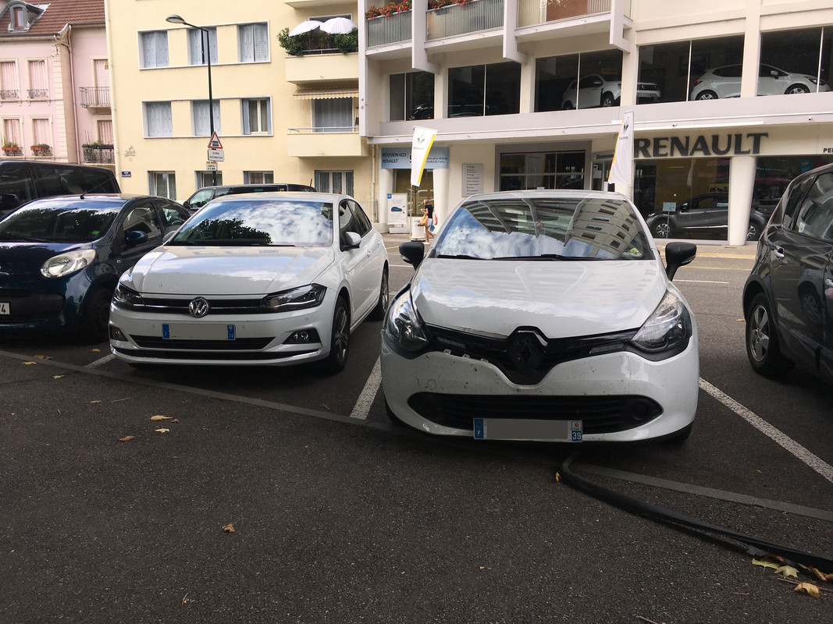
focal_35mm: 29
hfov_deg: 61.7
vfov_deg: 48.2
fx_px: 698
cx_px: 416
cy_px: 312
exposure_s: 1/950
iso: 25
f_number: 2.2
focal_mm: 4.15
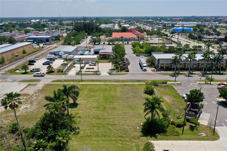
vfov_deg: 46.4
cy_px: 76
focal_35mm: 28
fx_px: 177
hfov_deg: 65.5
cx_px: 114
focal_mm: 10.26
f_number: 6.3
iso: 100
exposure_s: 1/640
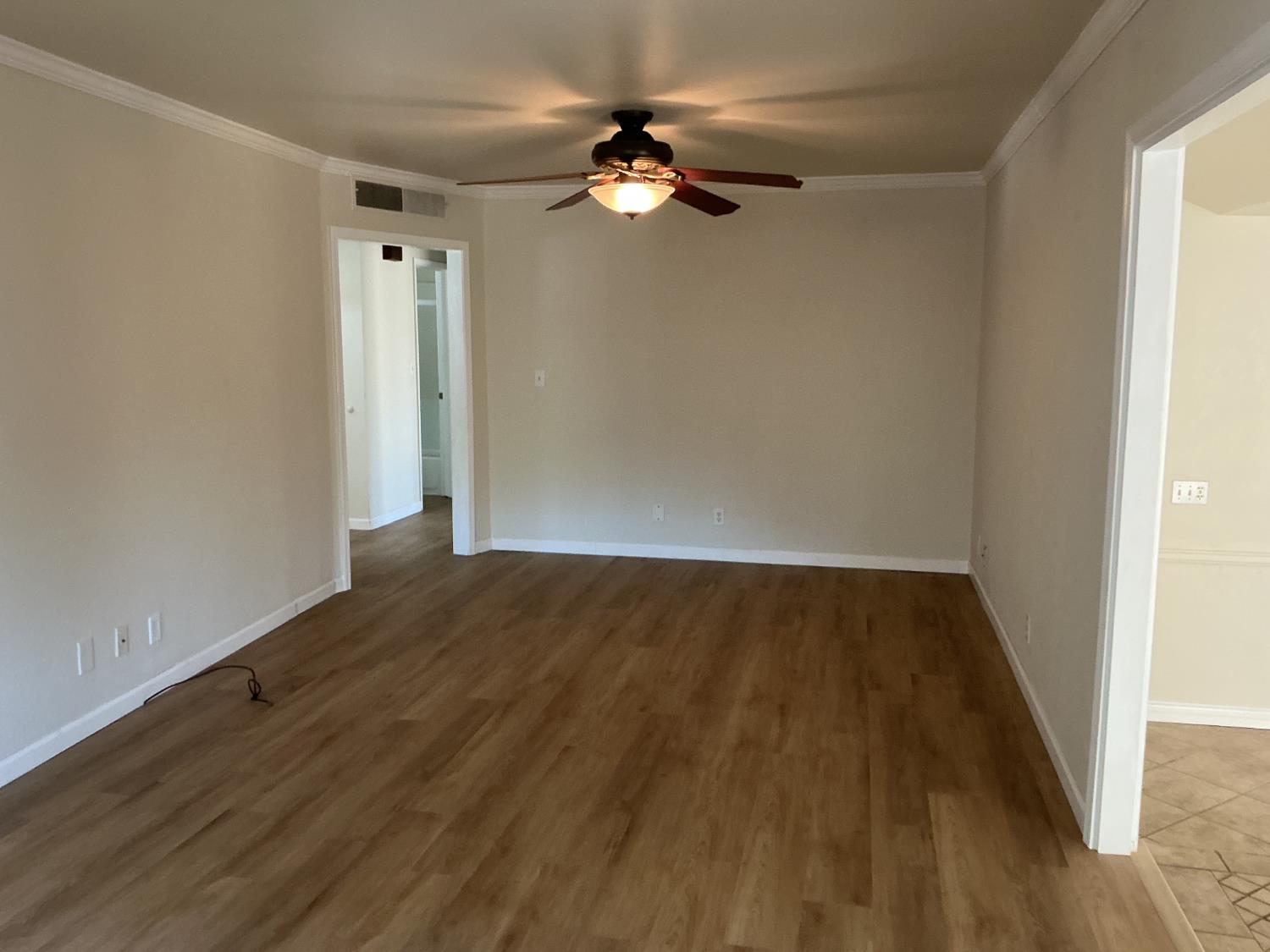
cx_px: 635
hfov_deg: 61.7
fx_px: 1064
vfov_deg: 48.2
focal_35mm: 29
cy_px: 476
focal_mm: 3
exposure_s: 1/60
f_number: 1.8
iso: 160
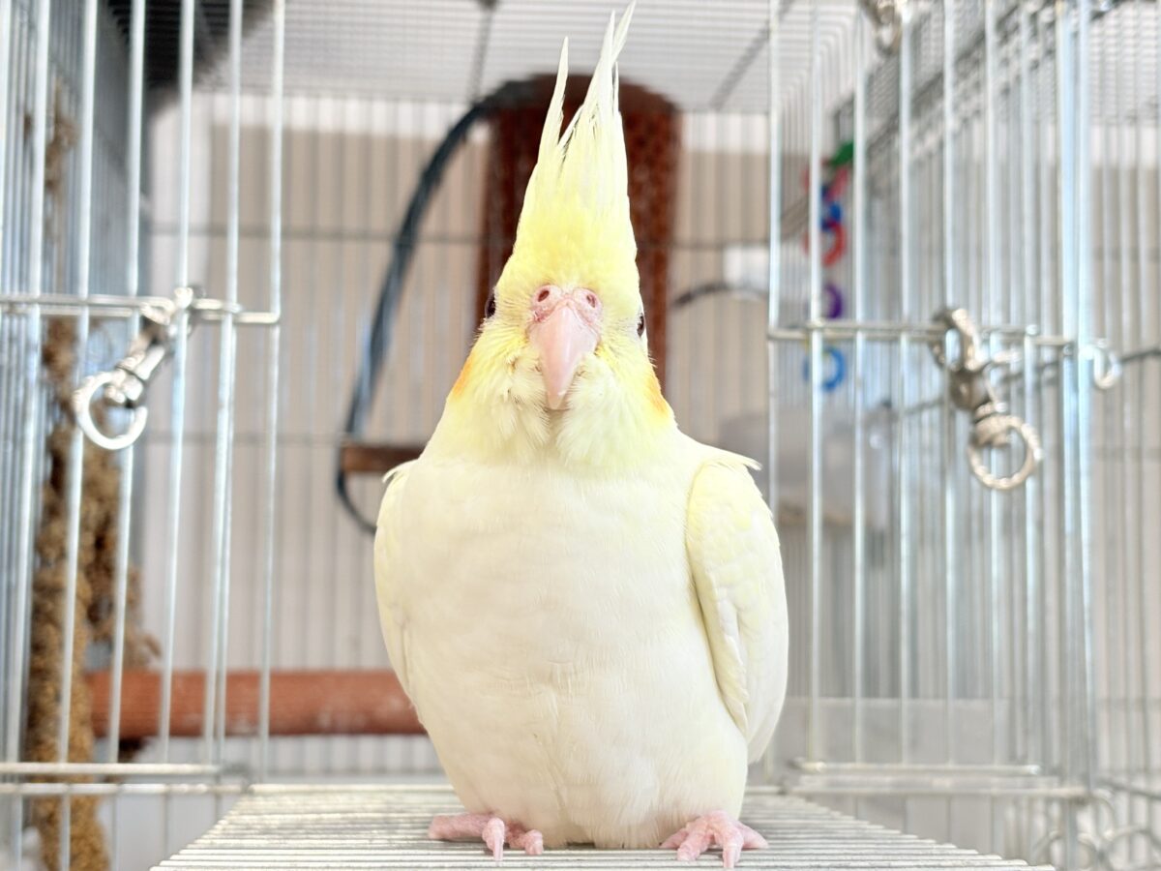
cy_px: 436
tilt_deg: +5.7
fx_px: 1744
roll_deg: +0.7
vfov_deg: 28.0
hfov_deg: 36.8
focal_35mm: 52
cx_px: 580
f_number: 1.6
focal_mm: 5.96
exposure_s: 1/50
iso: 50
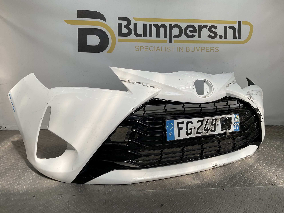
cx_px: 142
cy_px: 106
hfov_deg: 61.7
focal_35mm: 29
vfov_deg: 48.2
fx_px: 238
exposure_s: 1/1055
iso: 16
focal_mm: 3
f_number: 1.8
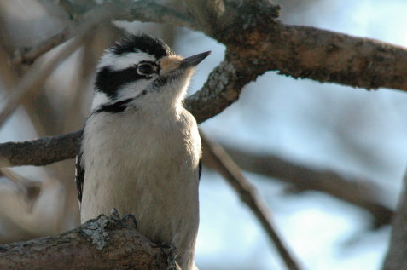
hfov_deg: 1.7
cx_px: 131
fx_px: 13778
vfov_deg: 1.1
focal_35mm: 1220
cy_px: 169
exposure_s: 1/640
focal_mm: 500
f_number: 11
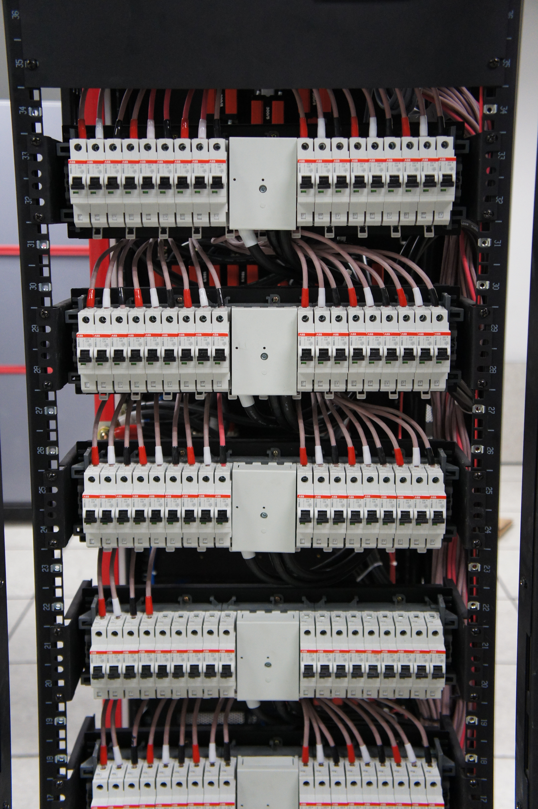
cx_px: 269
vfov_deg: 41.2
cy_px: 404
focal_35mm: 48
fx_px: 1078
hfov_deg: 28.0
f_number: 4
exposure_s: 1/60
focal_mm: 32
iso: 1600
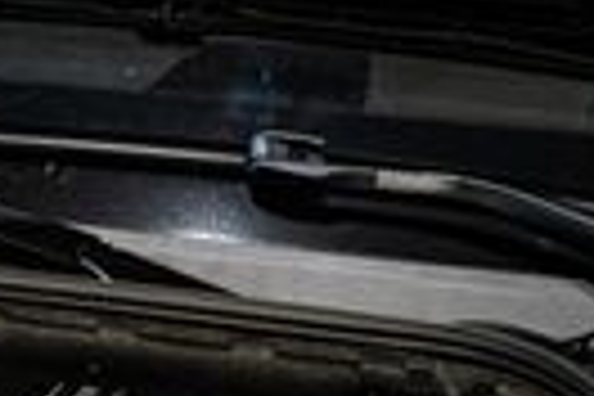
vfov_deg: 9.9
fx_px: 2079
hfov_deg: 15.6
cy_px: 875
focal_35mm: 126
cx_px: -140
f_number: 4
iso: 1250
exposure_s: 1/100
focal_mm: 26
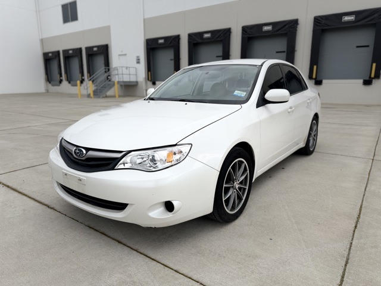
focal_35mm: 24
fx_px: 264
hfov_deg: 71.6
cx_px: 190
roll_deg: +0.1
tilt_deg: -12.7
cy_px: 143
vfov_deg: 56.8
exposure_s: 1/4405
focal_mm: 6.76
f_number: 1.78
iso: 80
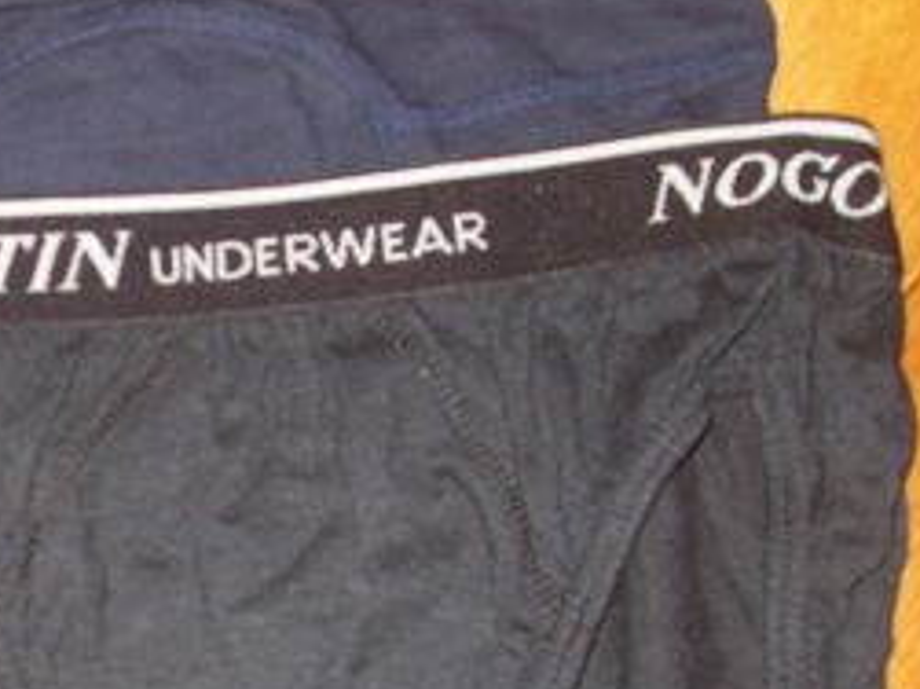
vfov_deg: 21.8
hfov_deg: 28.3
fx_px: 1780
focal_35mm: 67
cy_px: 462
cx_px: 176
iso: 100
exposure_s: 1/45
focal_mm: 6.3
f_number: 2.8
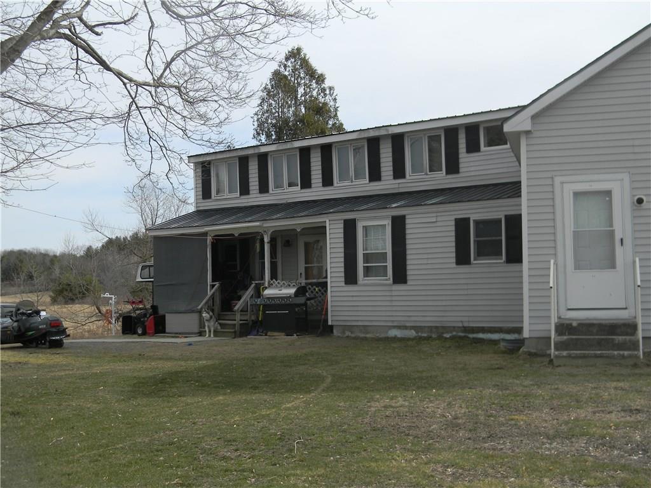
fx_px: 884
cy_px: 244
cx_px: 326
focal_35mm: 47
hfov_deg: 40.4
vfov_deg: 30.9
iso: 80
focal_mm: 8.6
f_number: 3.9
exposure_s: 1/561
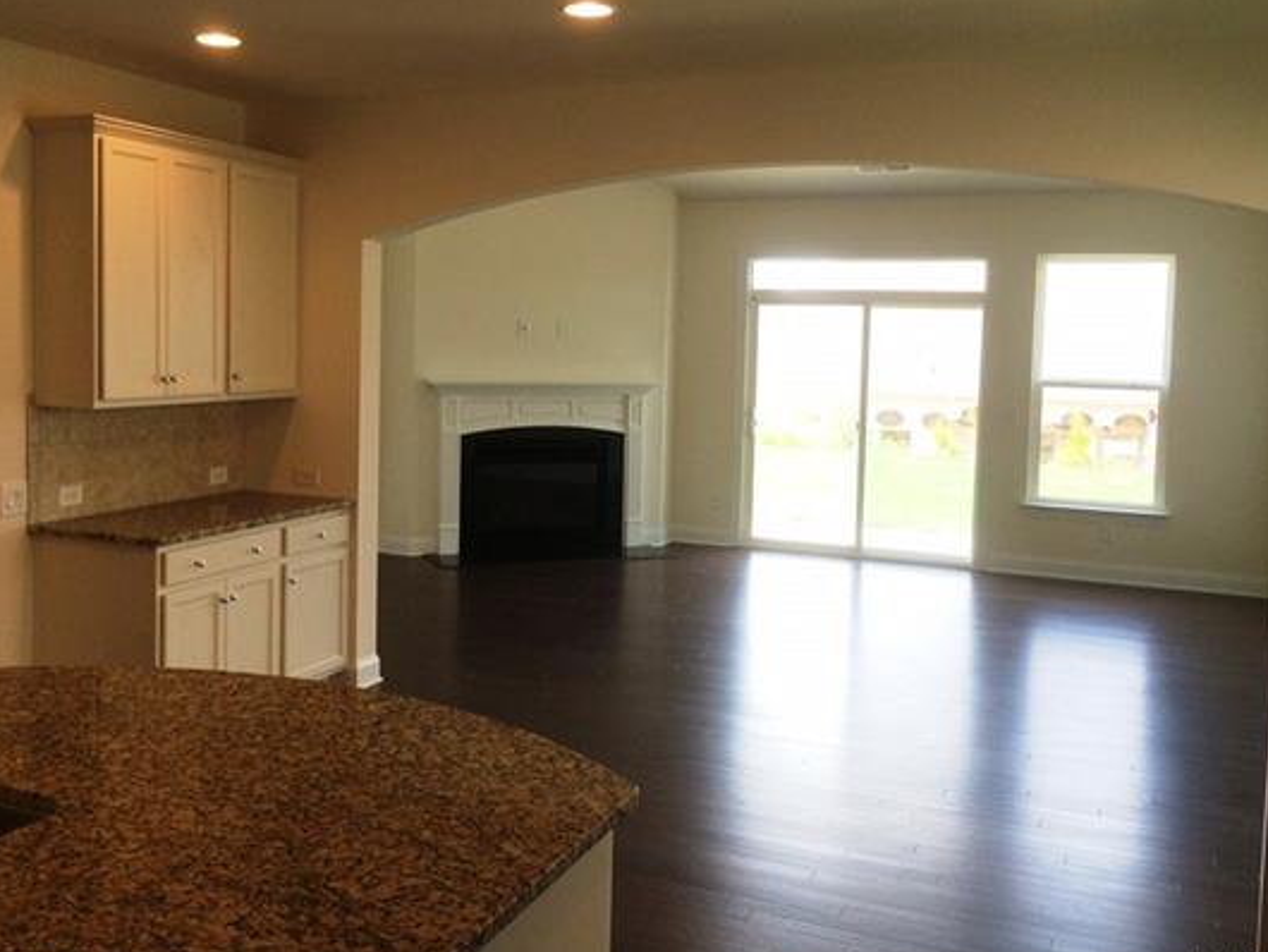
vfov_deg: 40.6
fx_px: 1283
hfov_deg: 52.5
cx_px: 553
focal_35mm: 35
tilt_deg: -3.4
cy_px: 407
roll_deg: -0.5
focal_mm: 4.15
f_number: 2.2
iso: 40
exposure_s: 1/120
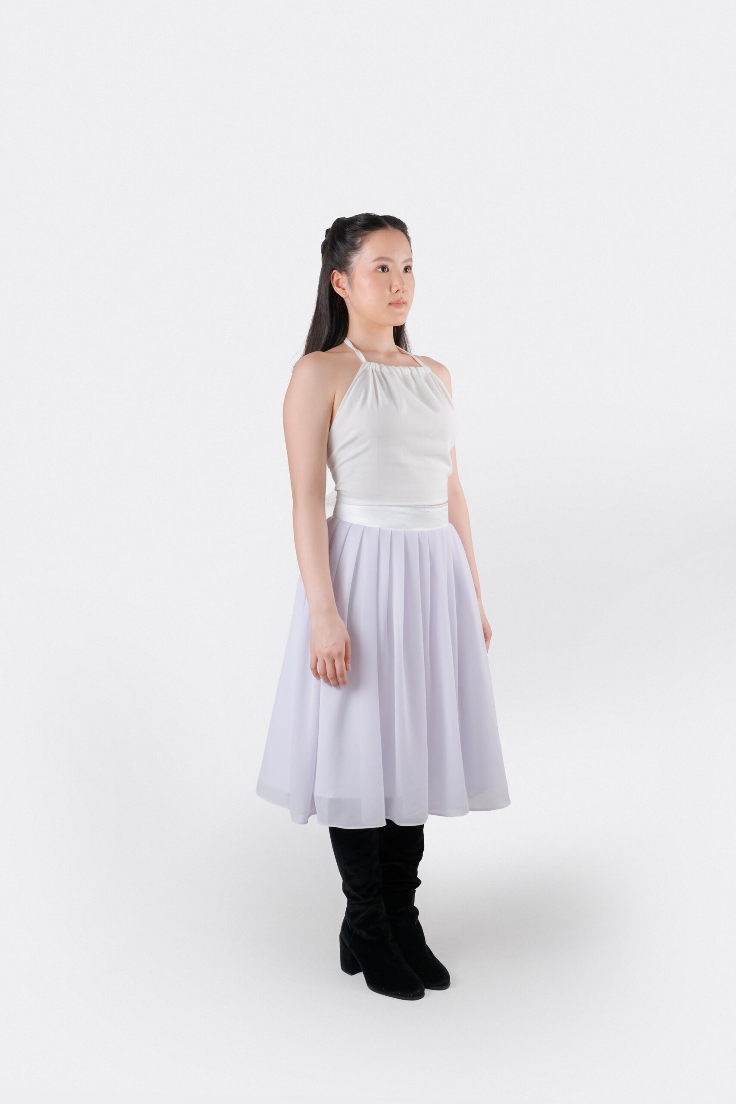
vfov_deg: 45.4
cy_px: 552
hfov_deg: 31.2
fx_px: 1318
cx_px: 368
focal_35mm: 43
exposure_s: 1/125
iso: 1600
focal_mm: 43
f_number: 8
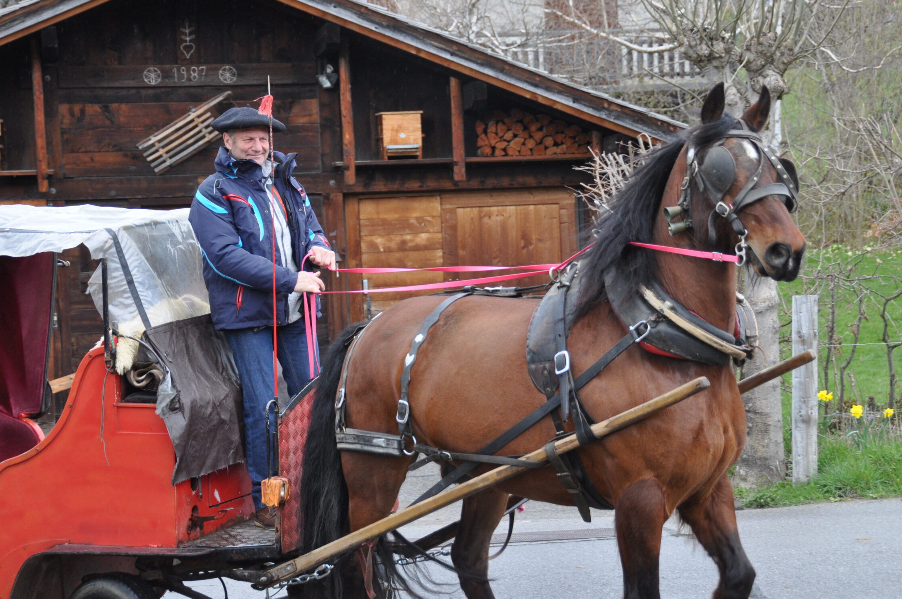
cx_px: 461
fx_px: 2653
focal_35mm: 106
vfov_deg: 12.9
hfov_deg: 19.3
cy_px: 287
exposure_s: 1/250
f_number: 4.8
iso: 720
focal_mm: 62
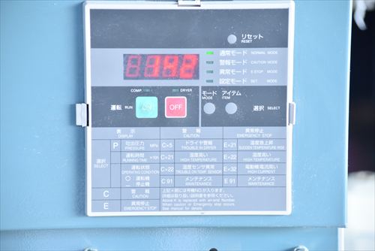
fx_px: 1642
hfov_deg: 13.0
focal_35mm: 158
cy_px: 126
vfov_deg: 8.7
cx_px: 188
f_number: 6.3
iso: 1250
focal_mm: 105
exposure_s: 1/40
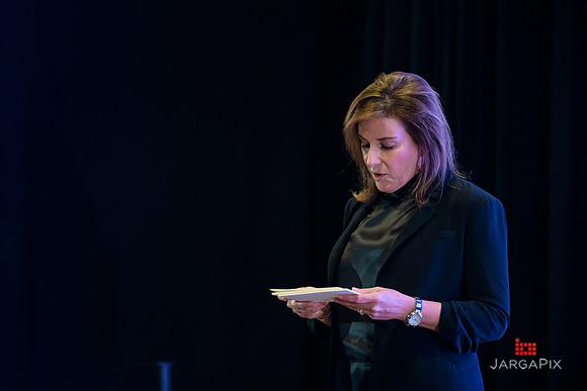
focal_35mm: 185
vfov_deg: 7.4
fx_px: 3017
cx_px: 294
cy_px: 196
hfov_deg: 11.1
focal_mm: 185
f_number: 3.2
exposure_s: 1/125
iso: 1600
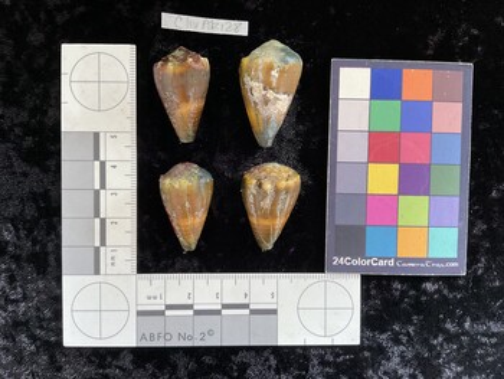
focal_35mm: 29
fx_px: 423
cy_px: 190
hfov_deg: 61.6
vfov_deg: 48.3
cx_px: 252
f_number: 1.8
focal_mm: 3
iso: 160
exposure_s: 1/60
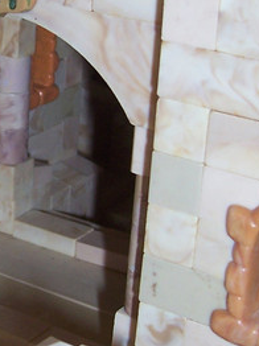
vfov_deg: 18.9
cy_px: 115
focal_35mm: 104
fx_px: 1039
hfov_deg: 13.7
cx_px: -67
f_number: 2.7
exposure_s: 1/60
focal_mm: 5.6
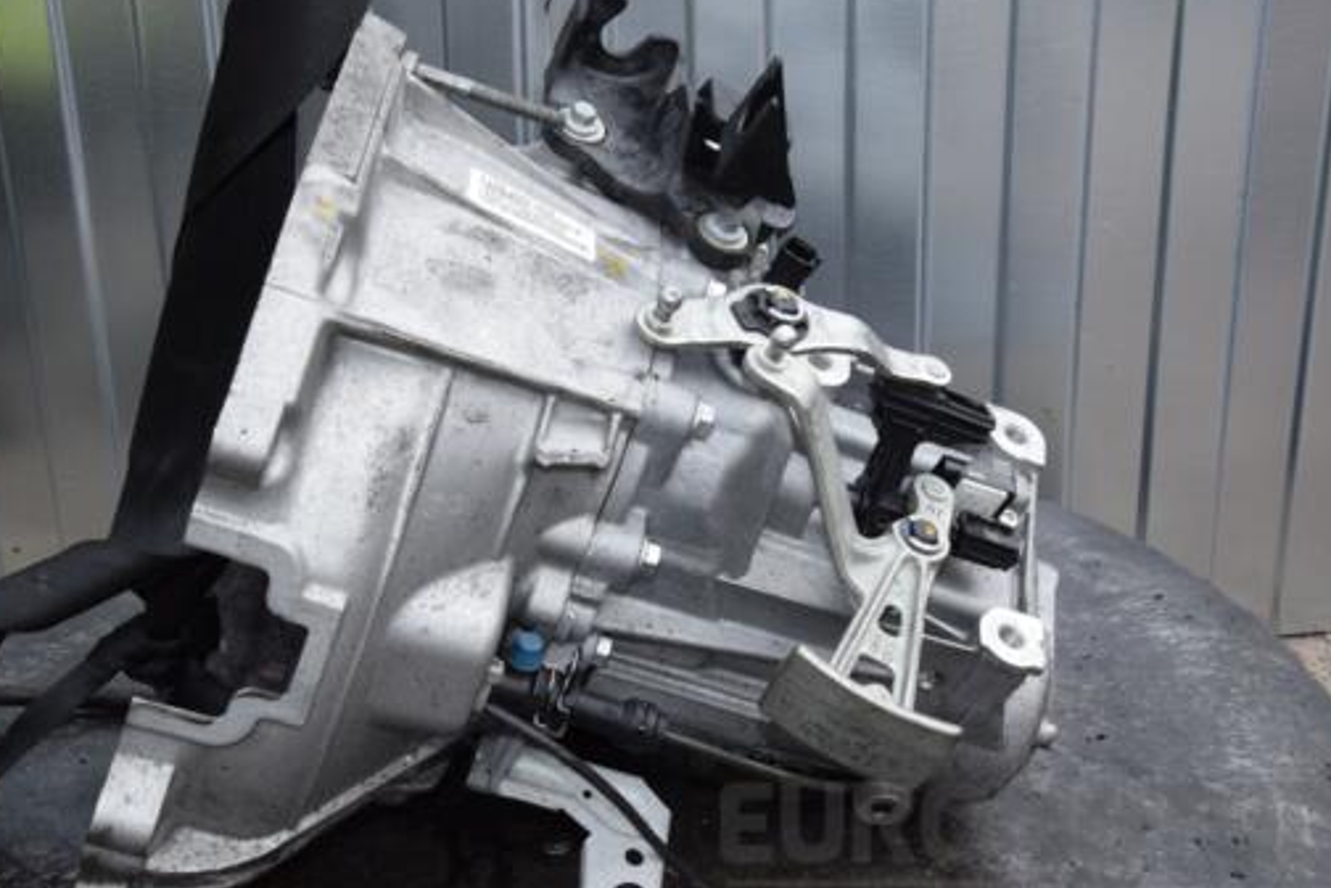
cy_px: 470
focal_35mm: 50
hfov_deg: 39.6
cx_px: 671
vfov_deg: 27.0
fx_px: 1848
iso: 800
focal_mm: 28
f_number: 20
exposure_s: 1/200
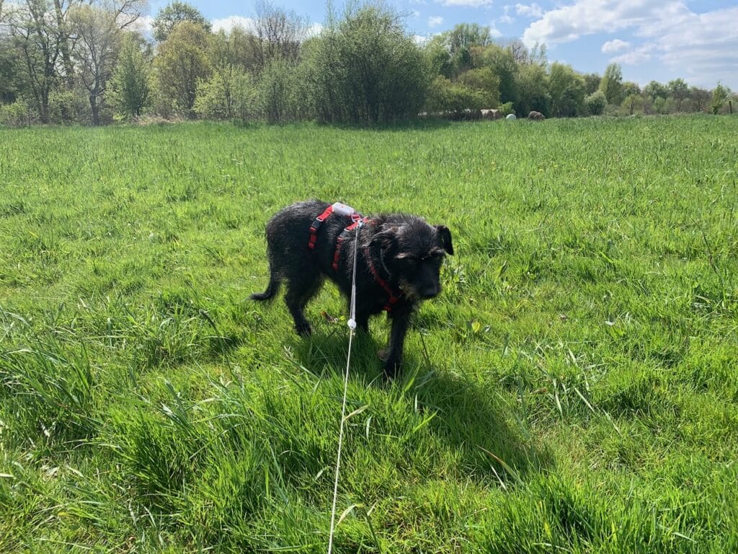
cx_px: 369
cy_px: 277
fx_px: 554
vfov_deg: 53.1
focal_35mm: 26
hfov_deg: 67.3
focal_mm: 4.25
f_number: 1.8
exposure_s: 1/1205
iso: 25
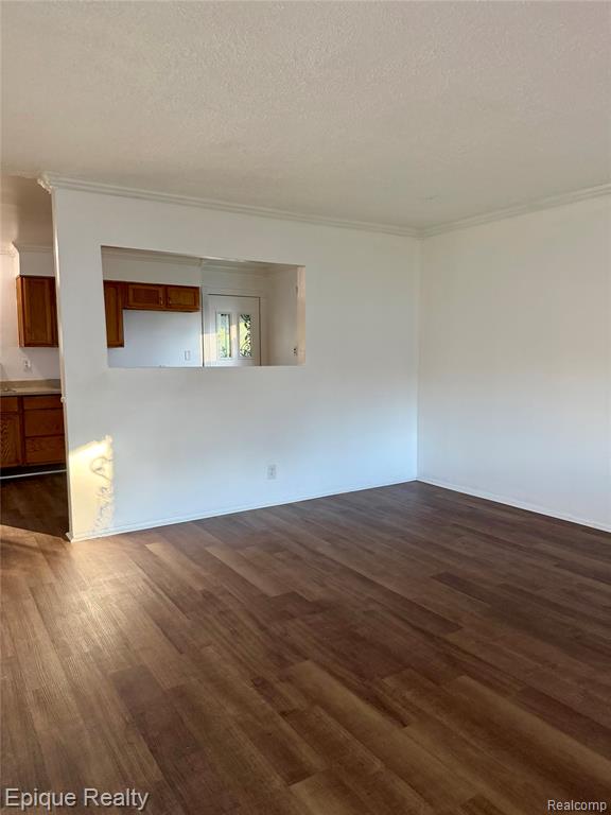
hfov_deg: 56.8
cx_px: 306
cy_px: 408
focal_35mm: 24
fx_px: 565
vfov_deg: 71.6
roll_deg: -0.1
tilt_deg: -7.6
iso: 200
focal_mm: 6.76
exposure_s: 1/173
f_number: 1.78
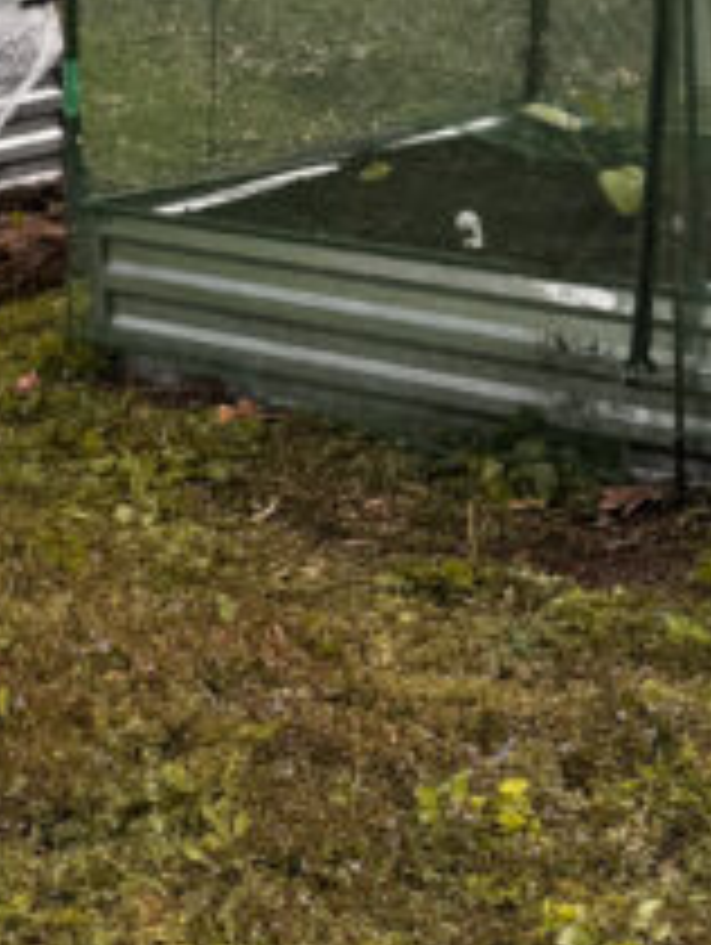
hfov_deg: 12.7
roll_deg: +1.7
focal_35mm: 117
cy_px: 248
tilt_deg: -15.0
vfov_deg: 16.7
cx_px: 400
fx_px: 3198
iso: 80
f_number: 1.78
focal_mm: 6.76
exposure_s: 1/651
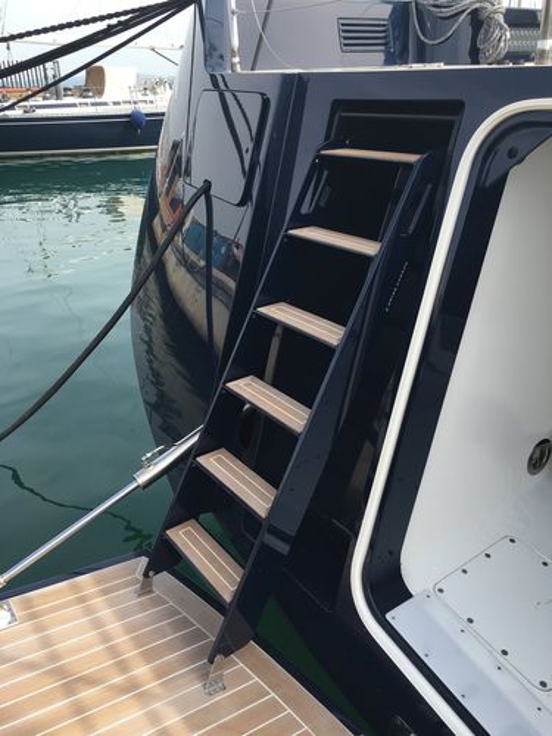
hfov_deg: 48.2
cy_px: 368
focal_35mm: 29
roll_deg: +2.5
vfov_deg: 61.7
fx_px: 617
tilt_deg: -24.6
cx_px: 276
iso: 25
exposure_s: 1/549
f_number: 2.2
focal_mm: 4.15
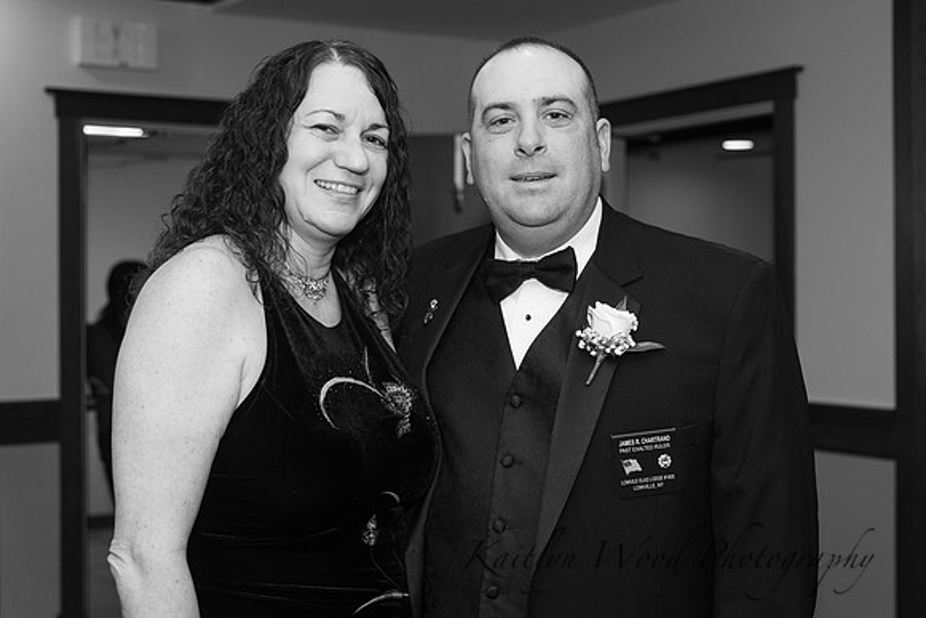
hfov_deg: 35.8
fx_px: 1431
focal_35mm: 56
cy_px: 281
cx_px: 515
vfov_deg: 24.3
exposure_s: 1/200
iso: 800
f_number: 4
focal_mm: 50
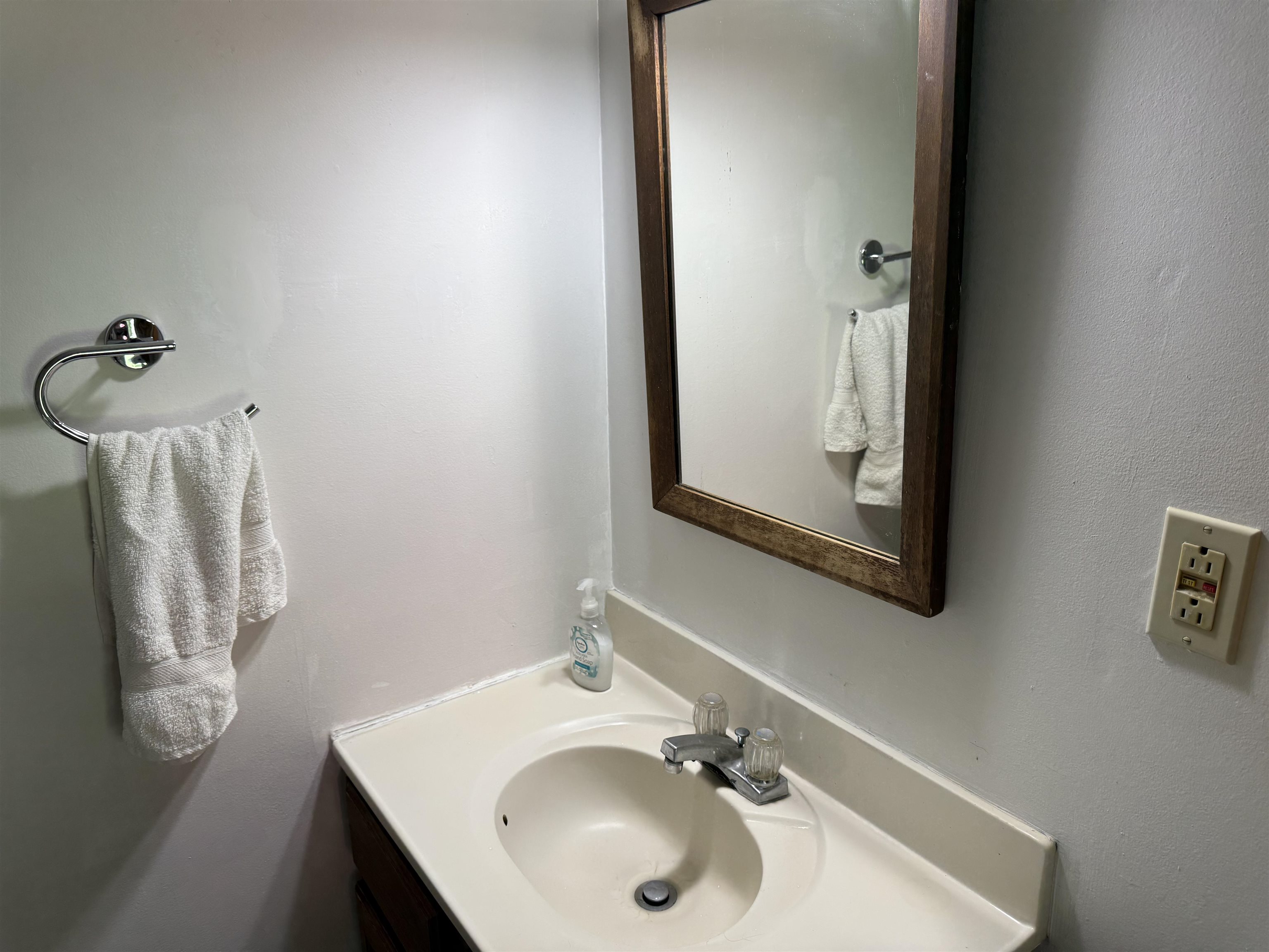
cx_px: 634
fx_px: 880
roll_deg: +0.7
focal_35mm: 24
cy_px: 476
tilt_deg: -16.4
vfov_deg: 56.8
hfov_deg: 71.6
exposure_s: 1/120
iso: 125
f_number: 1.78
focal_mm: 6.76
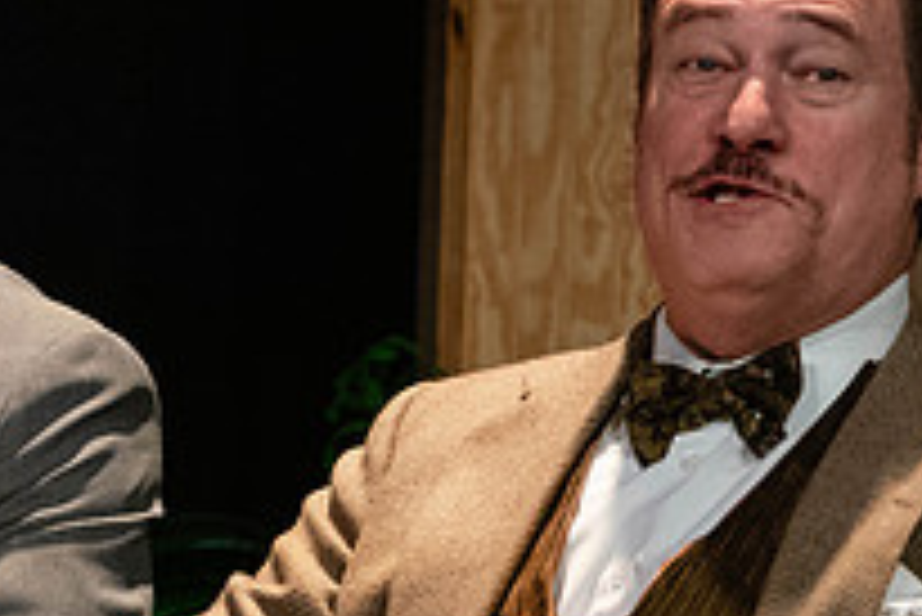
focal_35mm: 469
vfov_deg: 2.9
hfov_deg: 4.4
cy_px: 405
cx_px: 332
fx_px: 12020
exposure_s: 1/400
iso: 4000
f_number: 6.3
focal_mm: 154
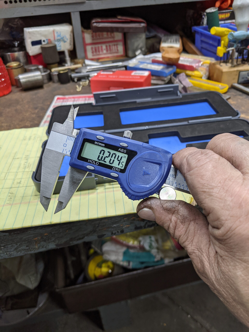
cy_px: 166
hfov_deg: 51.4
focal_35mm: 27
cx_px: 124
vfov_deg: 65.3
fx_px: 259
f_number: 1.8
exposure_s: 1/40
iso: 66
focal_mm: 4.44
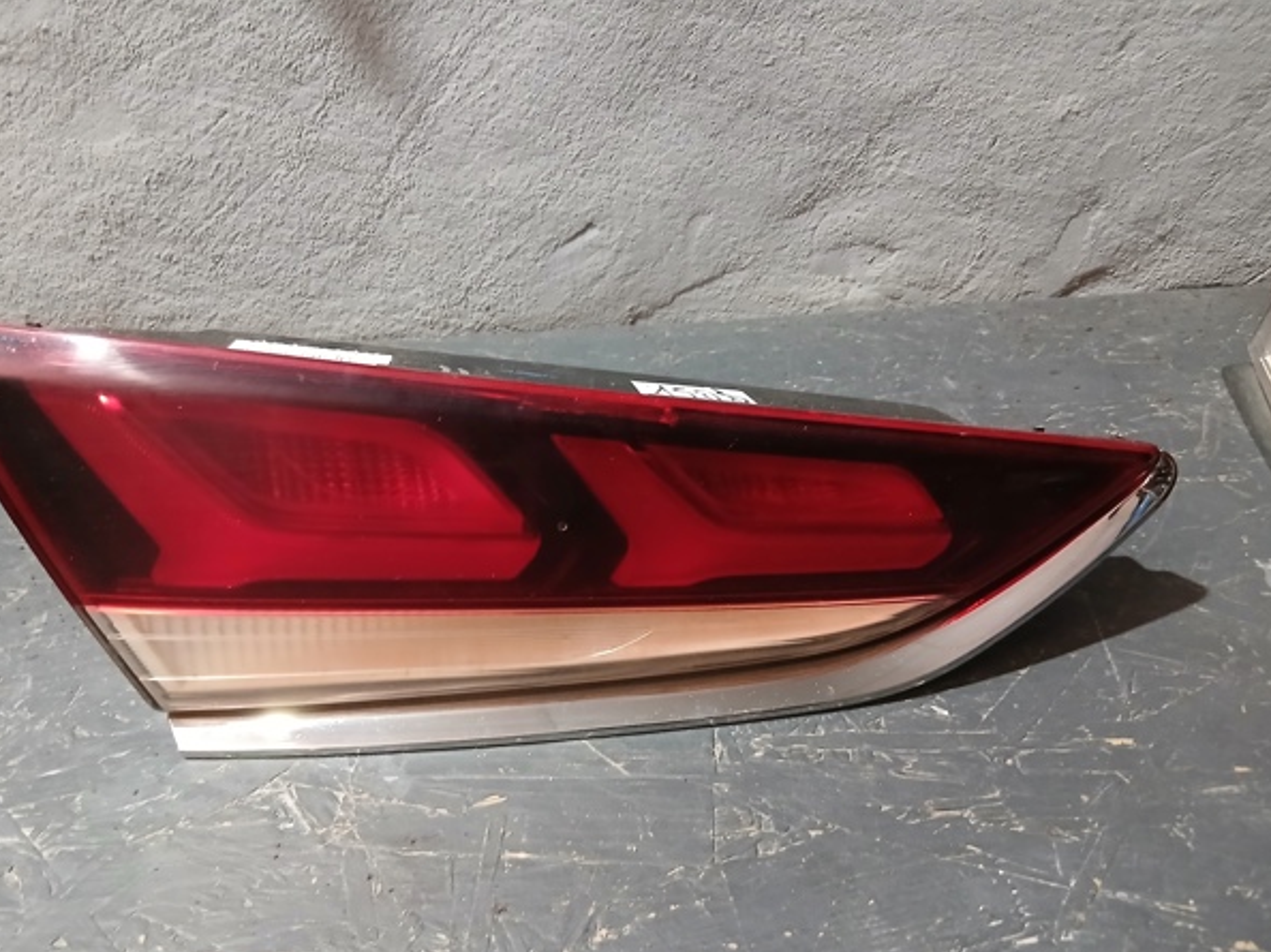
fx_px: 1028
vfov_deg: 49.7
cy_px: 491
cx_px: 601
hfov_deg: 63.4
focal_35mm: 28
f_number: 1.8
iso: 500
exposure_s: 1/25
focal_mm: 3.98
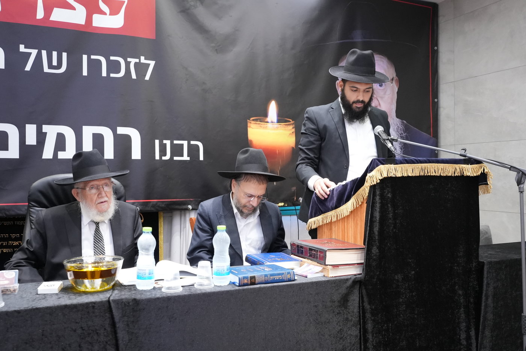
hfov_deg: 58.7
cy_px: 176
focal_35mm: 32
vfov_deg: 41.2
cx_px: 263
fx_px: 468
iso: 6400
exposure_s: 1/200
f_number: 5.6
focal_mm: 32
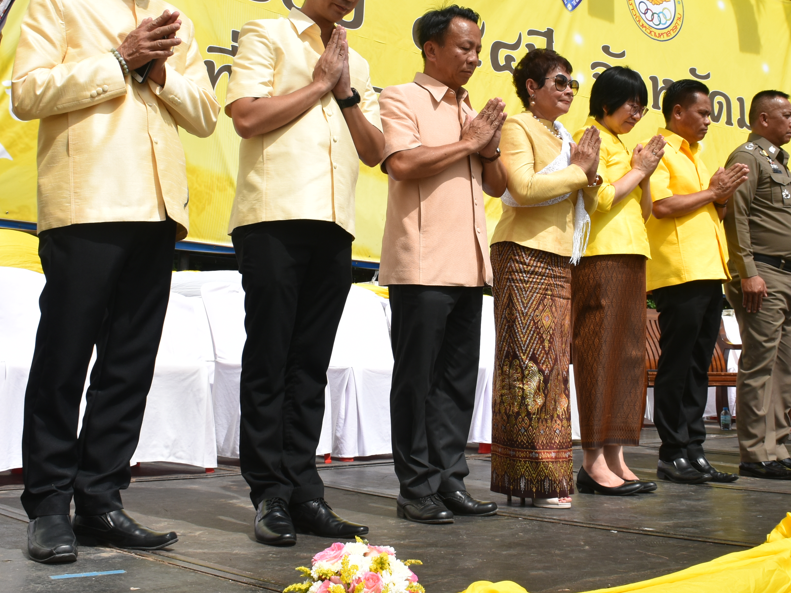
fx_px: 1097
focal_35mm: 48
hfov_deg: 39.6
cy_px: 199
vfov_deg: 30.1
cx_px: 455
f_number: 10
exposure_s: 1/400
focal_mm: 18
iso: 200
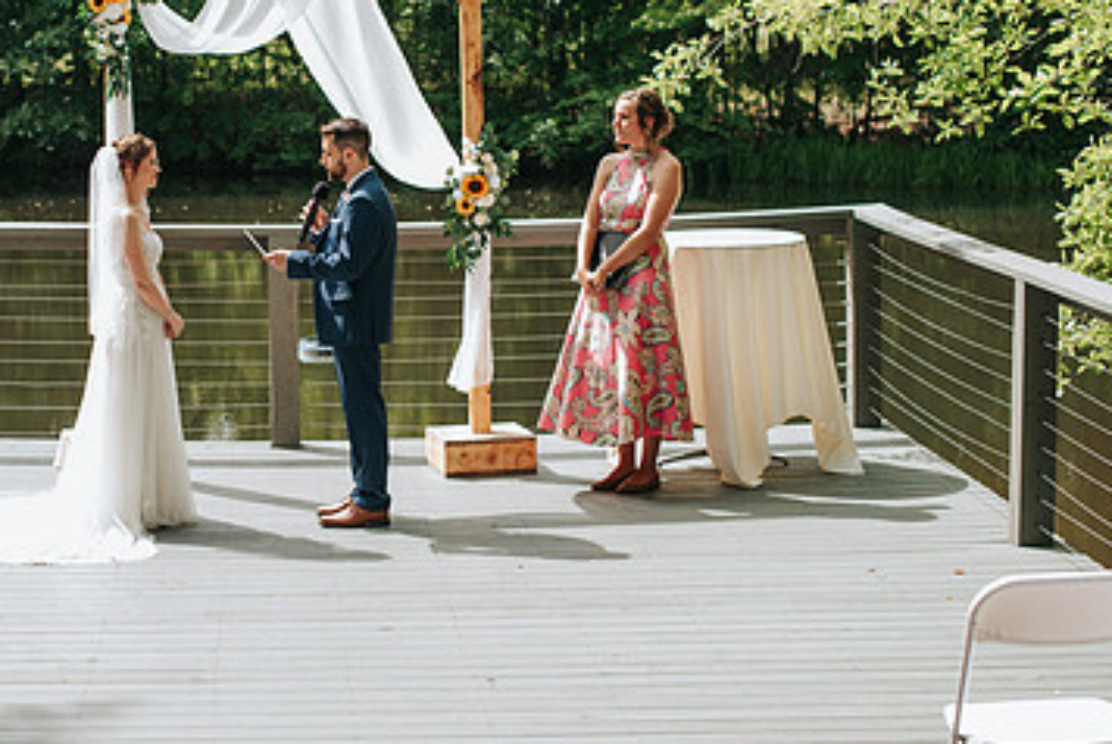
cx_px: 269
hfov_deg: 23.9
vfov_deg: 16.3
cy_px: 274
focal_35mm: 84
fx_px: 2597
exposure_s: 1/400
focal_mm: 50
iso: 100
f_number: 2.8
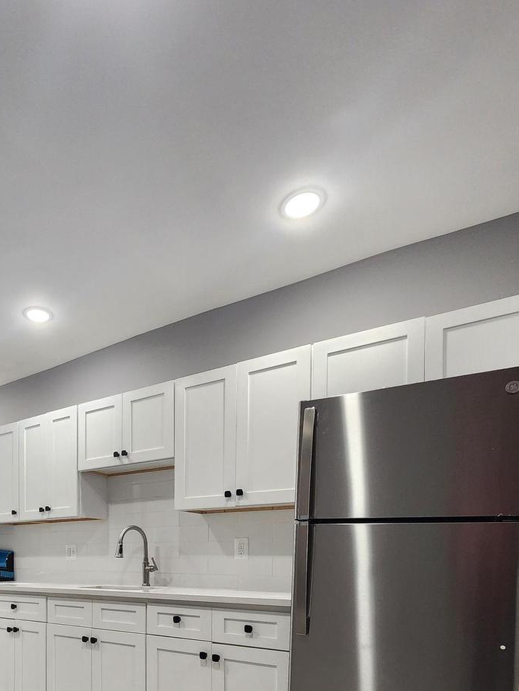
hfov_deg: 57.8
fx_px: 440
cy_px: 561
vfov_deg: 68.4
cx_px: 127
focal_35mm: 22
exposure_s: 1/60
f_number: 2.2
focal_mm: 2.2
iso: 200
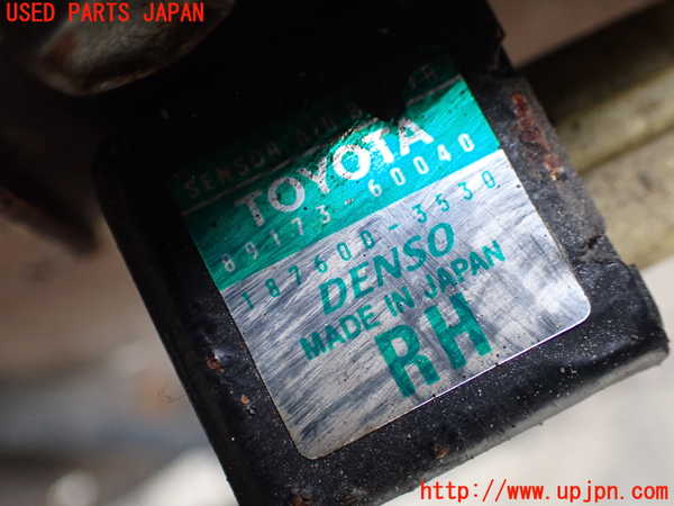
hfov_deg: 42.9
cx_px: 337
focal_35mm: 44
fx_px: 857
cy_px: 253
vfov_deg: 32.9
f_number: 2.9
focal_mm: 7.84
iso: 500
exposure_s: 1/160
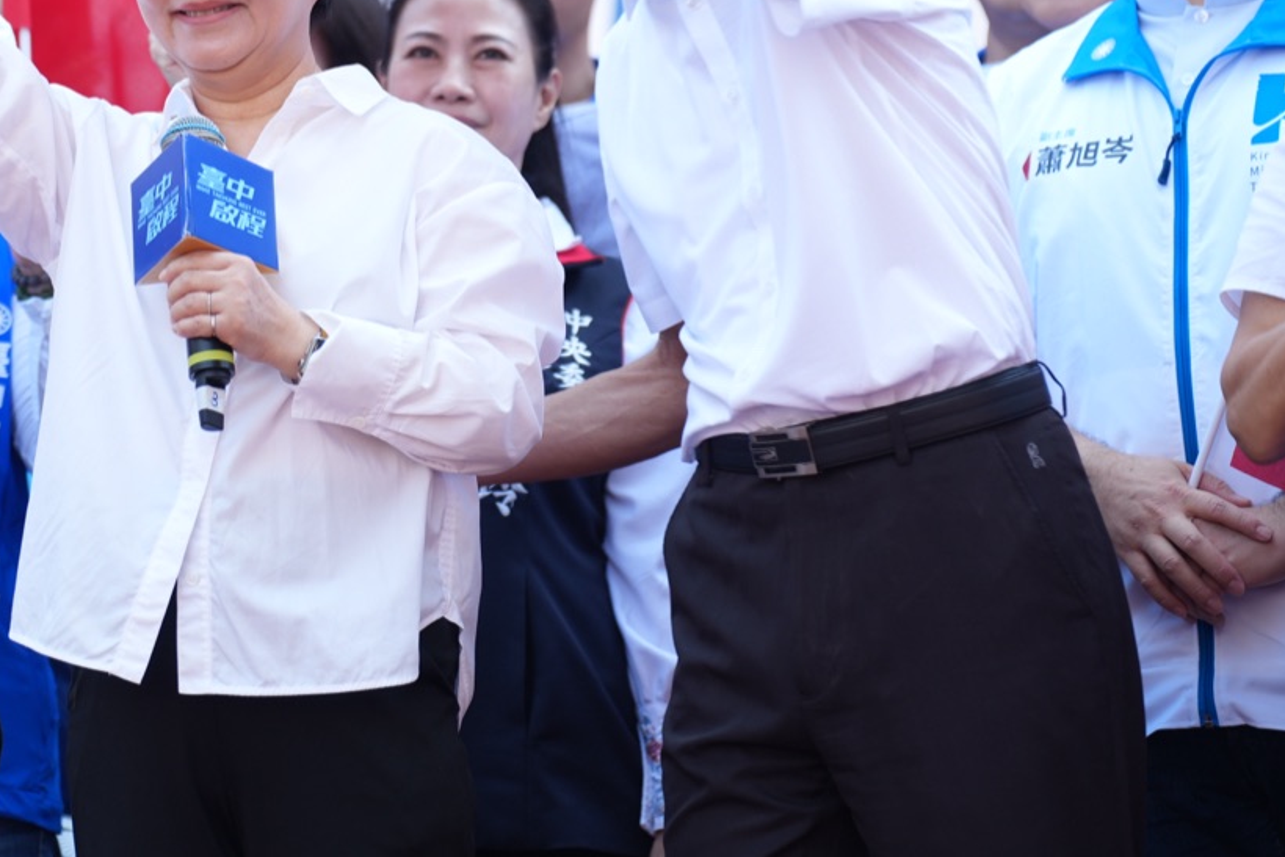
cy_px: 25
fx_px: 7033
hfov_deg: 10.4
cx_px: 263
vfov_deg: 7.0
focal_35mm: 197
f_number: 2.8
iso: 100
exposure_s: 1/160
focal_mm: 101
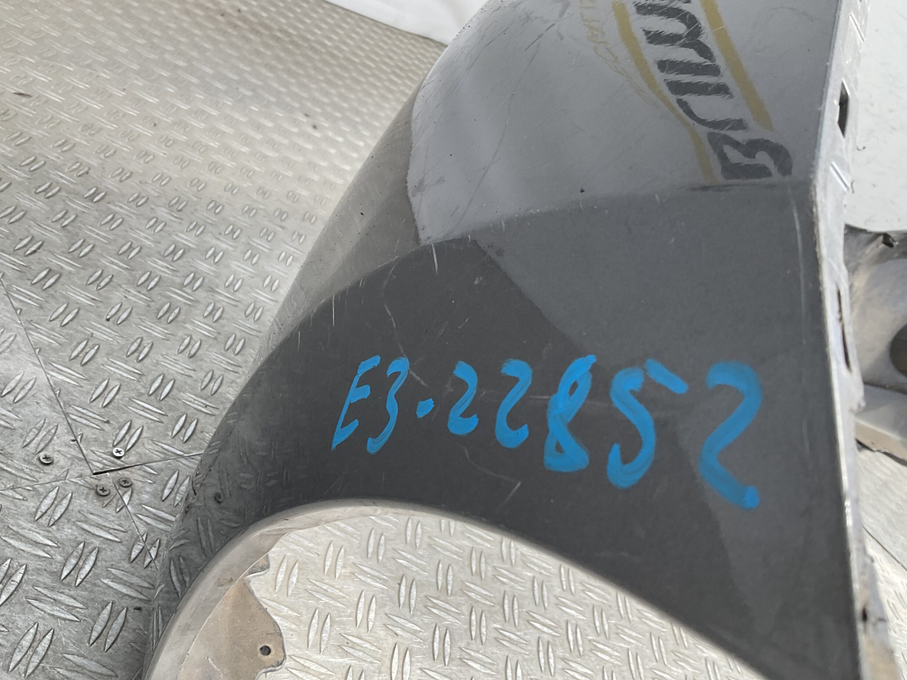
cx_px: 449
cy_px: 335
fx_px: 786
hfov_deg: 60.0
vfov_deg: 46.8
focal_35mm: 30
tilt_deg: -27.4
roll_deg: -36.8
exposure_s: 1/168
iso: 16
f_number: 1.8
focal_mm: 3
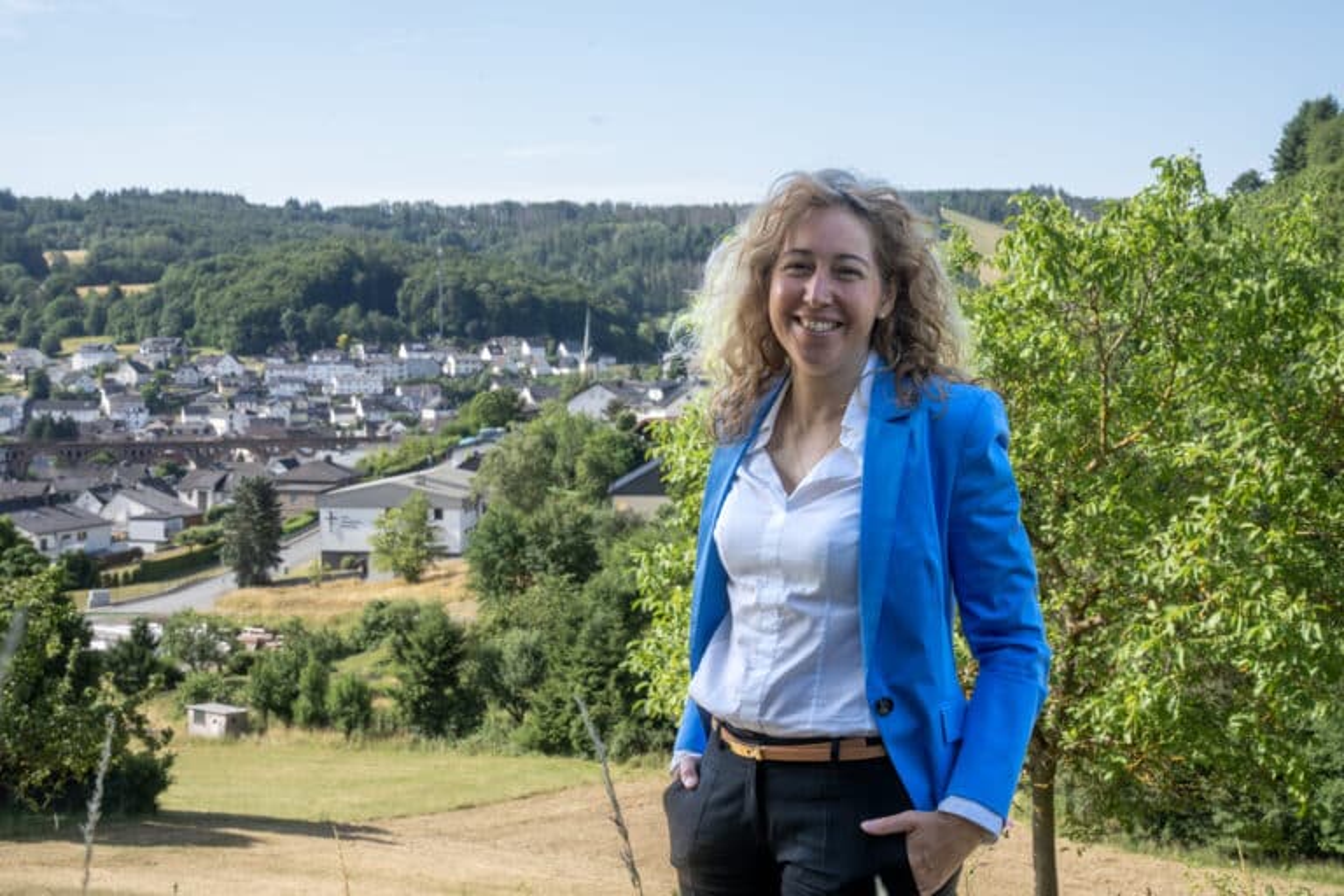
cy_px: 448
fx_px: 1941
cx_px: 672
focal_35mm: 52
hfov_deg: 38.2
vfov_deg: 26.0
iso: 400
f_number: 13
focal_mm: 52
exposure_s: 1/125
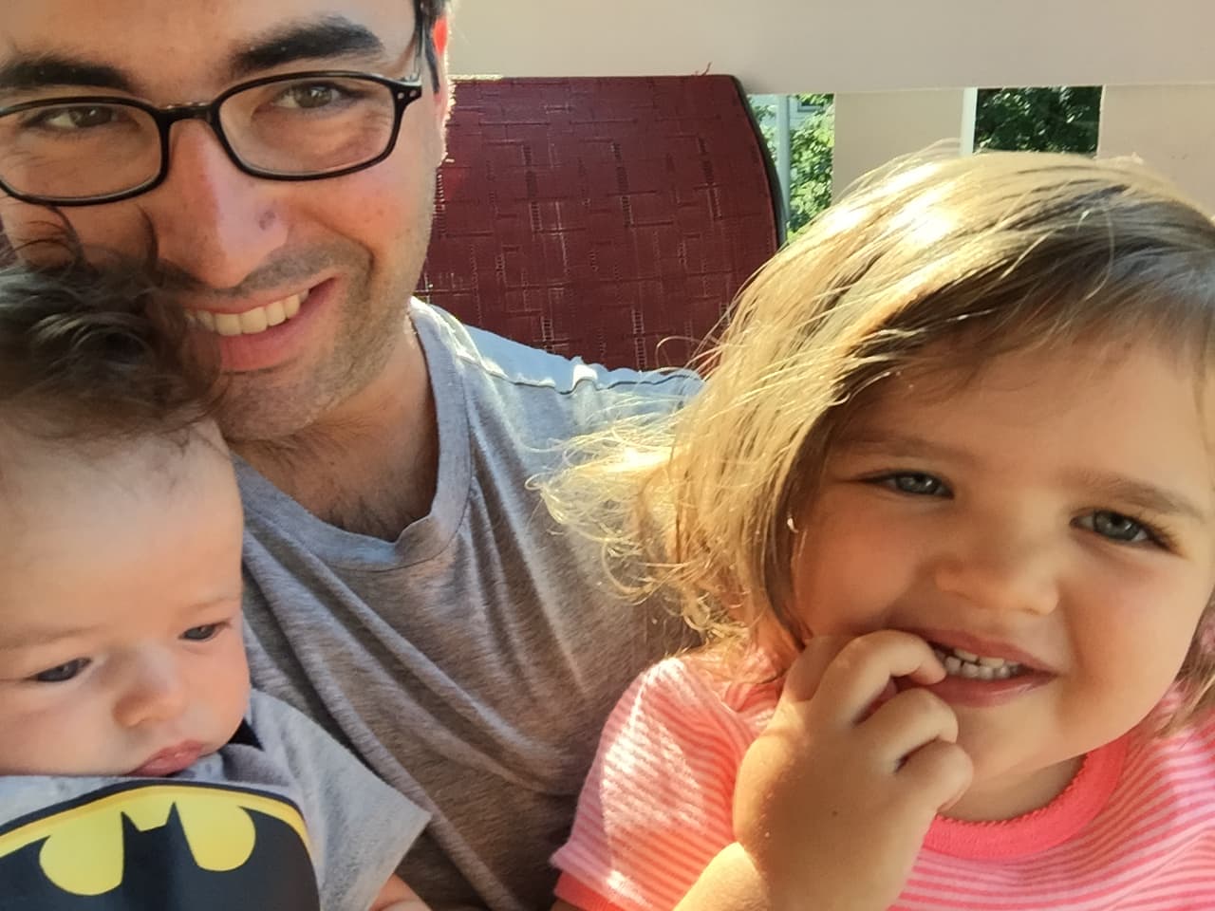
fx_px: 1088
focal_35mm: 31
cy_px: 456
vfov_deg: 45.4
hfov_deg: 58.4
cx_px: 608
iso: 32
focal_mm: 2.65
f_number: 2.2
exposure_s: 1/123
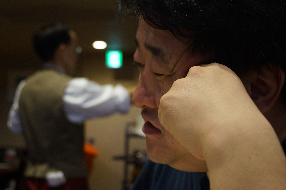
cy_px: 95
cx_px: 143
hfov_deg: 33.4
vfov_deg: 22.6
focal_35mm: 60
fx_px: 476
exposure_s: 1/80
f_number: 5.6
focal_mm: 40
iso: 1600
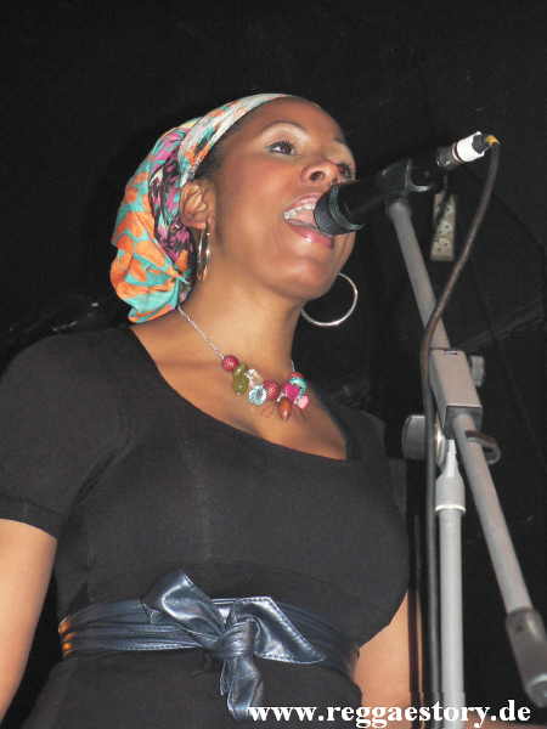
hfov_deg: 13.3
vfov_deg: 17.7
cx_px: 274
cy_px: 364
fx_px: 2339
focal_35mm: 111
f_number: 3.2
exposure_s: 1/60
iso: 400
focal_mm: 19
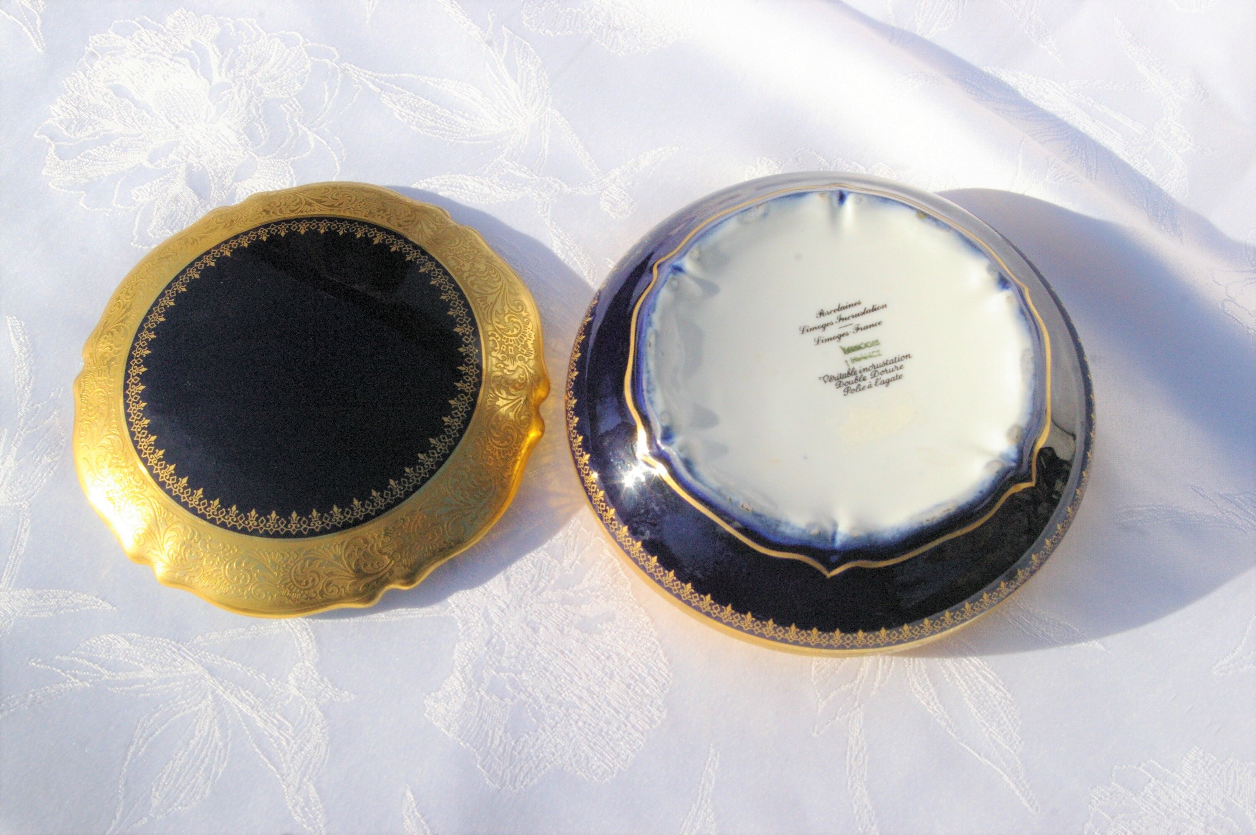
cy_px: 418
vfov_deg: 34.1
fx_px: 1359
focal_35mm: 39
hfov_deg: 49.6
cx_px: 628
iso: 1600
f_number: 11
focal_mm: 26
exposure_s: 1/1000
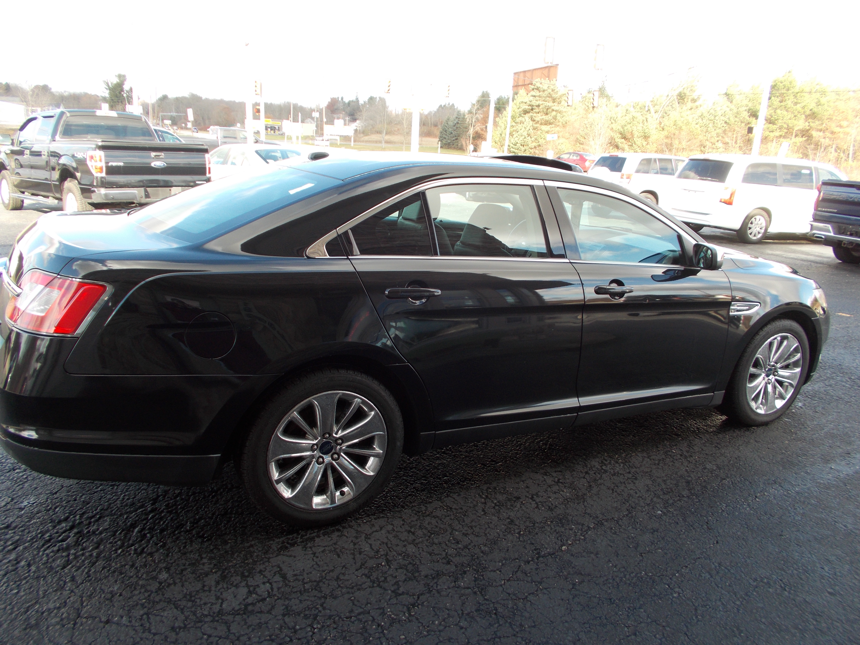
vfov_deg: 53.1
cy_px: 322
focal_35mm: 26
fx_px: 646
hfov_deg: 67.3
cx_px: 430
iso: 80
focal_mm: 4.6
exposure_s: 1/125
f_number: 3.2
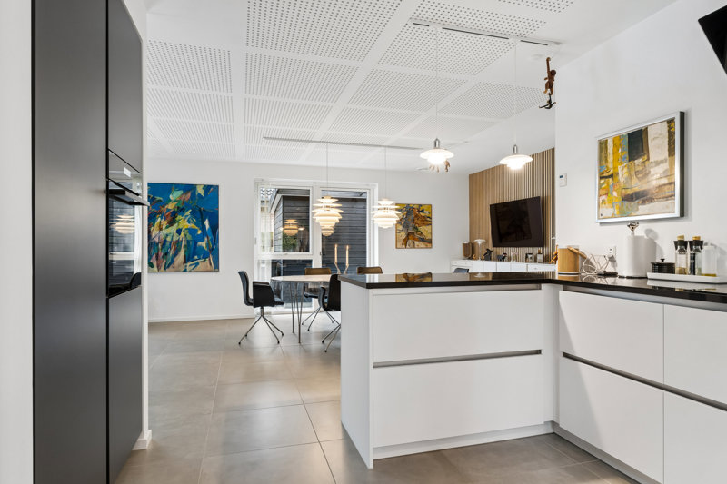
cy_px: 242
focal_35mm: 22
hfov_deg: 79.2
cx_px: 364
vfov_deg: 57.8
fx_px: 439
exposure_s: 1/3.33
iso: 200
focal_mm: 14.5
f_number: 8
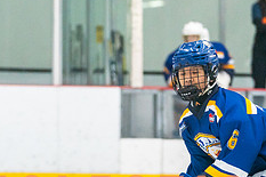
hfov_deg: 5.7
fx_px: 2688
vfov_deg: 3.8
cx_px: 170
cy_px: 231
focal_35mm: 364
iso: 3200
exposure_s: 1/1250
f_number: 2.8
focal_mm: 122
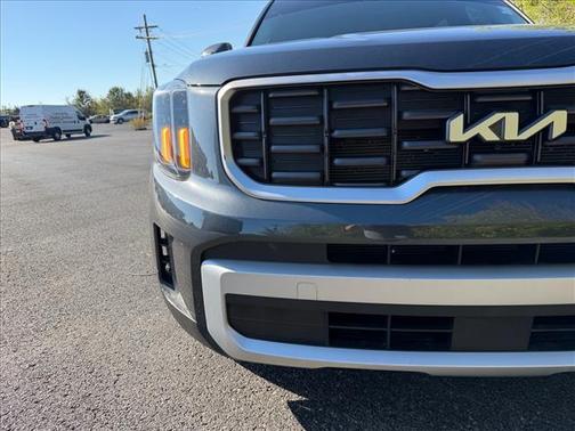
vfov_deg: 56.8
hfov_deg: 71.6
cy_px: 216
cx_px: 288
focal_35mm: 24
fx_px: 399
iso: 80
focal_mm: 6.76
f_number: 1.78
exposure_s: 1/1464
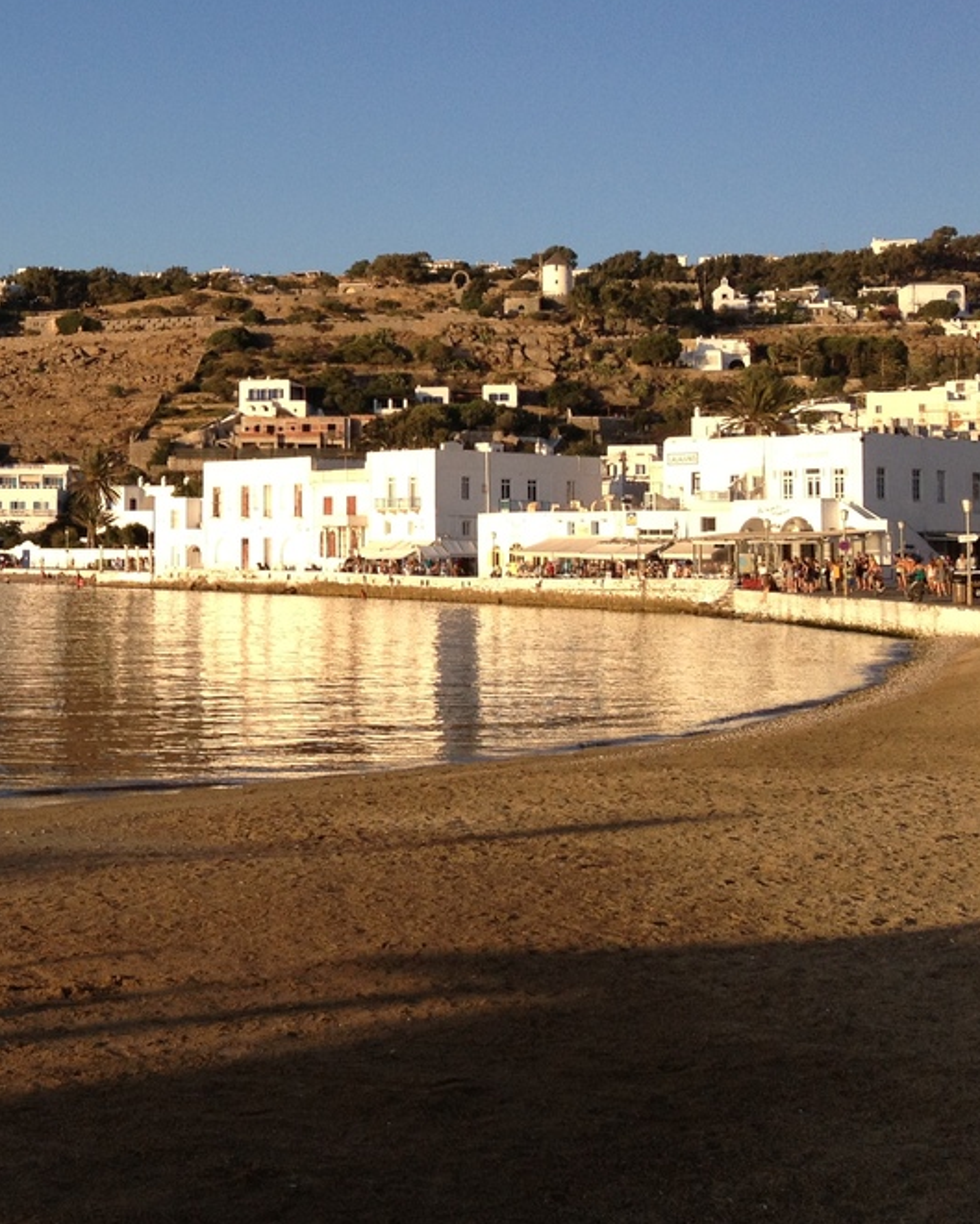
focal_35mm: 62
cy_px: 402
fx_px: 2247
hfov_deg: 23.2
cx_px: -76
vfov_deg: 30.2
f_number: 2.4
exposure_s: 1/1151
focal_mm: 4.28
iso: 50
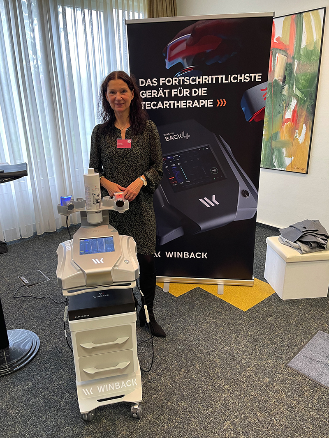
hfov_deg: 53.1
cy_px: 219
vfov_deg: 67.3
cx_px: 164
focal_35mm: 26
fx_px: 330
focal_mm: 5.1
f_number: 1.6
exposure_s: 1/50
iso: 125
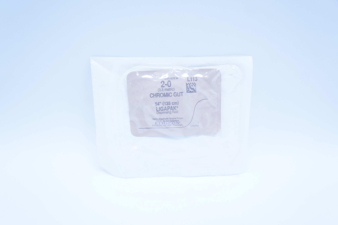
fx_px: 324
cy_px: 112
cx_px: 169
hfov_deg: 55.2
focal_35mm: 34
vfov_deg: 38.3
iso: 800
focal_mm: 23
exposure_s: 1/160
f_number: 5
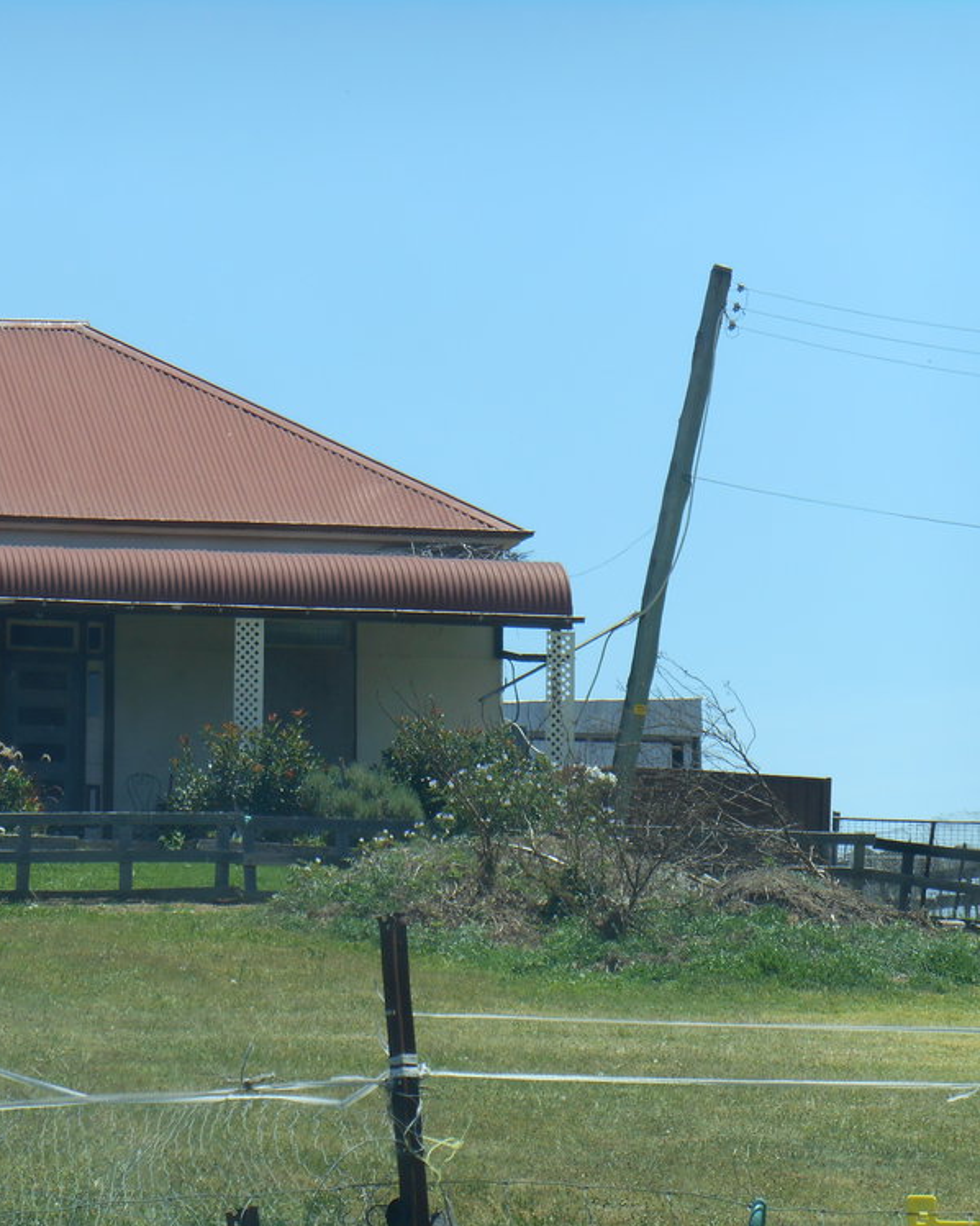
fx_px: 5731
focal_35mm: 158
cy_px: 613
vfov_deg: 12.2
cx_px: 228
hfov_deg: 9.8
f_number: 5.4
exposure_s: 1/250
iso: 80
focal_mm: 21.5
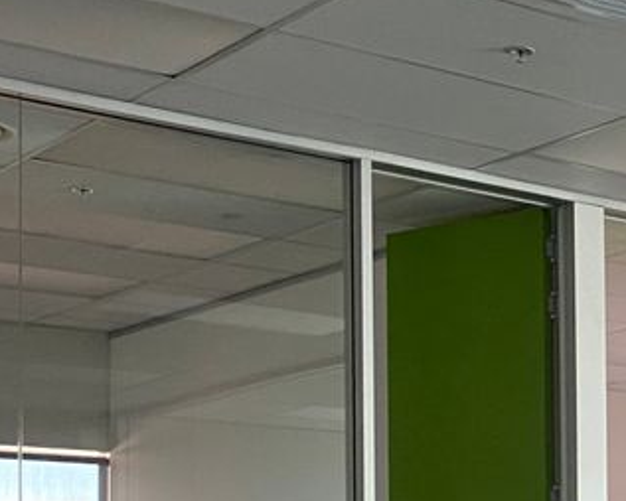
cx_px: 788
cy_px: 609
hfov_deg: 18.7
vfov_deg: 15.4
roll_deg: -0.2
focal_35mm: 96
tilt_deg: +2.2
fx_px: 1780
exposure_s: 1/60
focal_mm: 4.25
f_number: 1.8
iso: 200
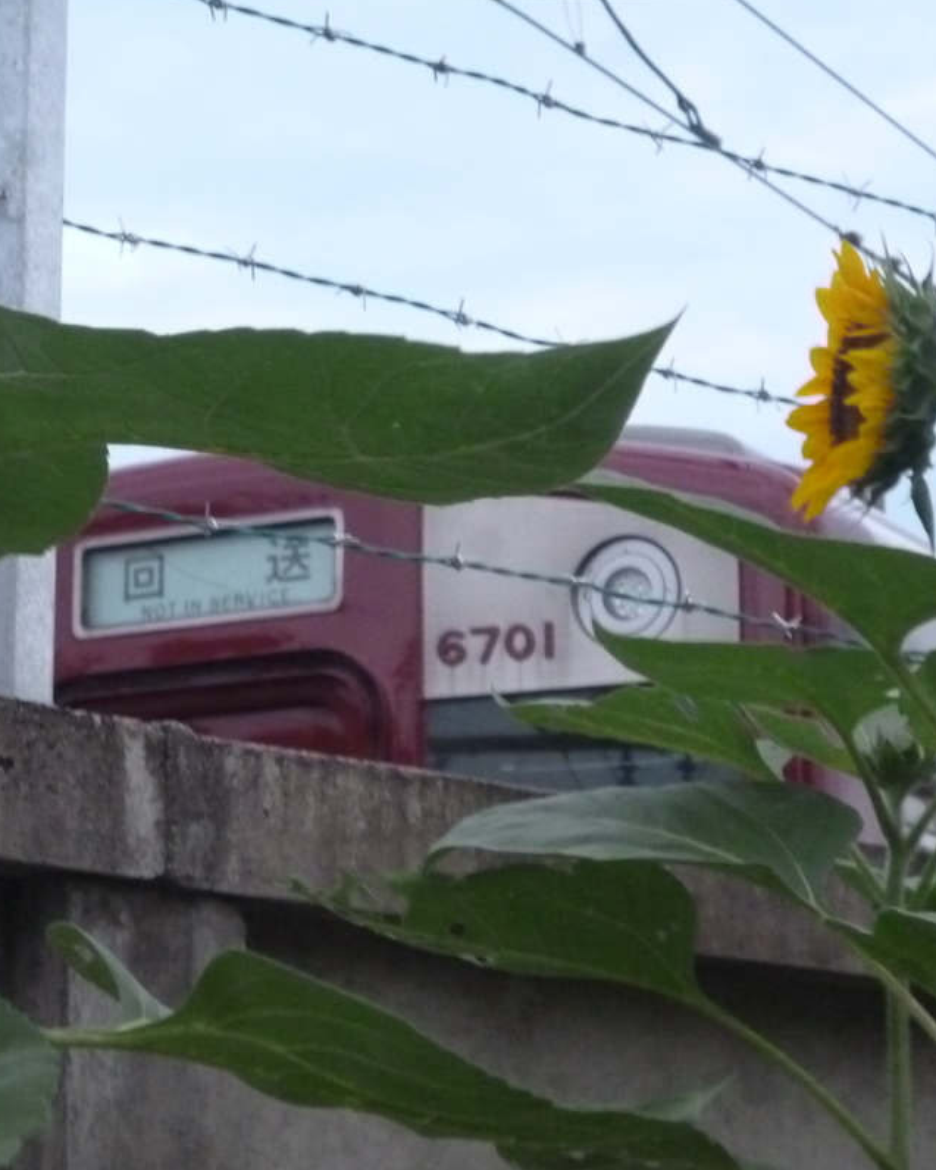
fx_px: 3566
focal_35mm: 103
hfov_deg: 14.9
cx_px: 275
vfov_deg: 18.6
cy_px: 620
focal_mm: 12.5
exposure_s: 1/50
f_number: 5
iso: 800
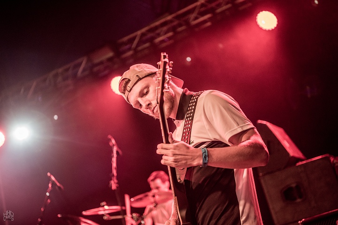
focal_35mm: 70
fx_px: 658
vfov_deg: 19.5
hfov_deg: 28.8
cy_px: 112
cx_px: 169
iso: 2000
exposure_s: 1/125
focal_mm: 70
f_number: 2.8
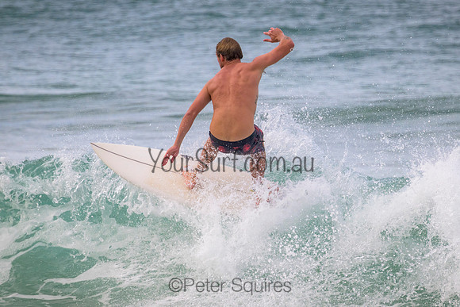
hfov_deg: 2.3
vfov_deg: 1.5
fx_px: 11552
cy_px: 173
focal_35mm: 904
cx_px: 260
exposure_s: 1/2000
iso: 1400
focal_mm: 800
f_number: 11
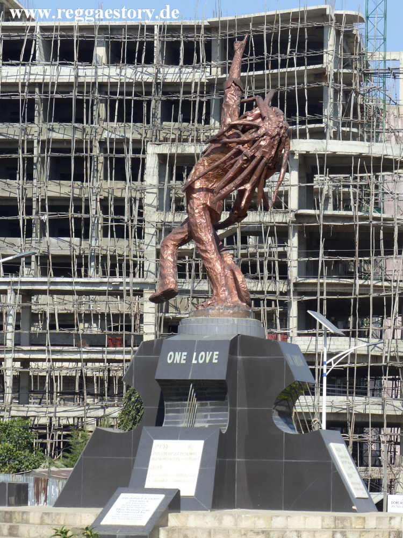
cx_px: 202
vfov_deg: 13.0
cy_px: 269
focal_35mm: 152
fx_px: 2359
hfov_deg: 9.8
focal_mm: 27.4
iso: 100
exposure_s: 1/800
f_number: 4
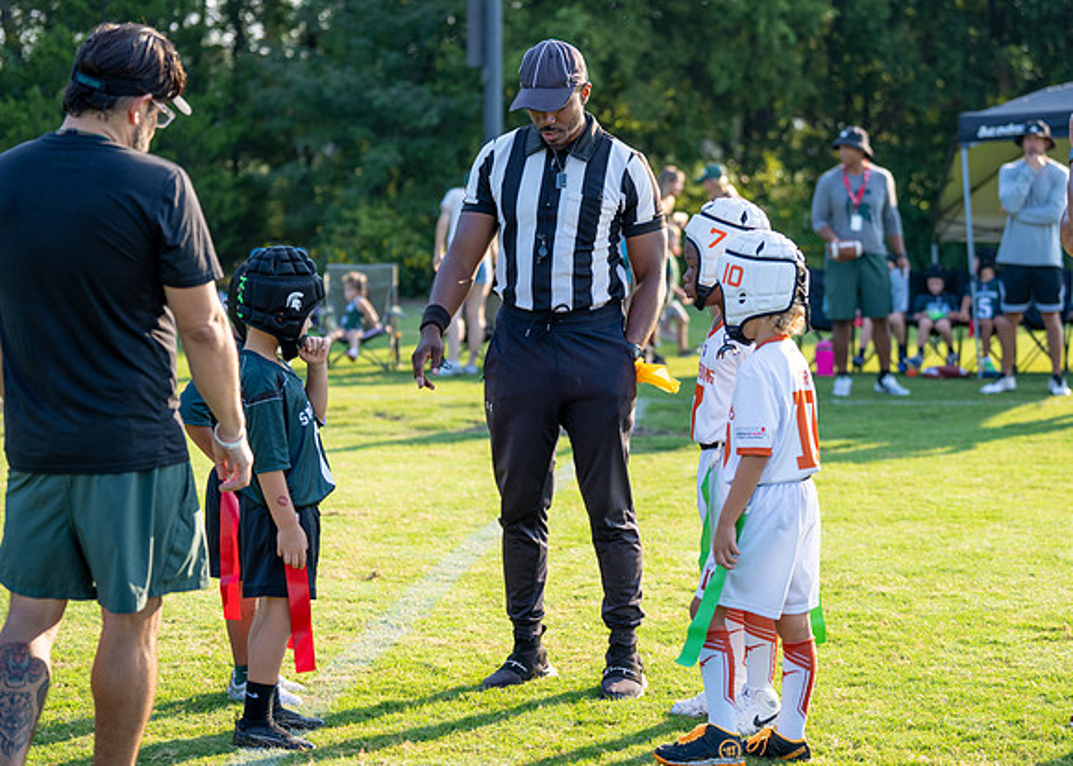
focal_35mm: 81
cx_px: 566
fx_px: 2479
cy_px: 356
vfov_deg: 17.6
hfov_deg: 24.4
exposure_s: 1/1000
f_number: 2.8
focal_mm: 70
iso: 200
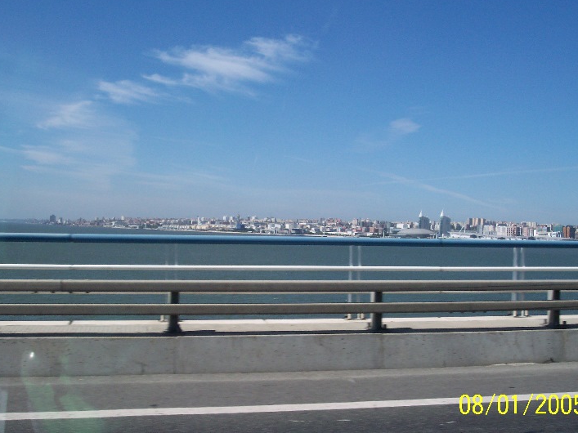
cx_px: 291
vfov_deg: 33.6
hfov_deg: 43.9
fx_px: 718
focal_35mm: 43
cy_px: 221
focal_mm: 8
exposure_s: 1/1000
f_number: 4.8
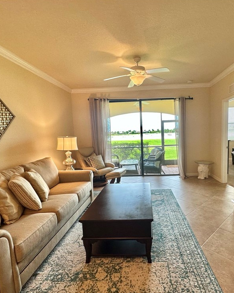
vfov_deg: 83.3
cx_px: 138
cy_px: 151
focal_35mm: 19
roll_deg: +1.8
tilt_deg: -6.2
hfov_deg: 70.3
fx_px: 164
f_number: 2.2
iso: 100
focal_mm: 2.22
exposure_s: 1/120
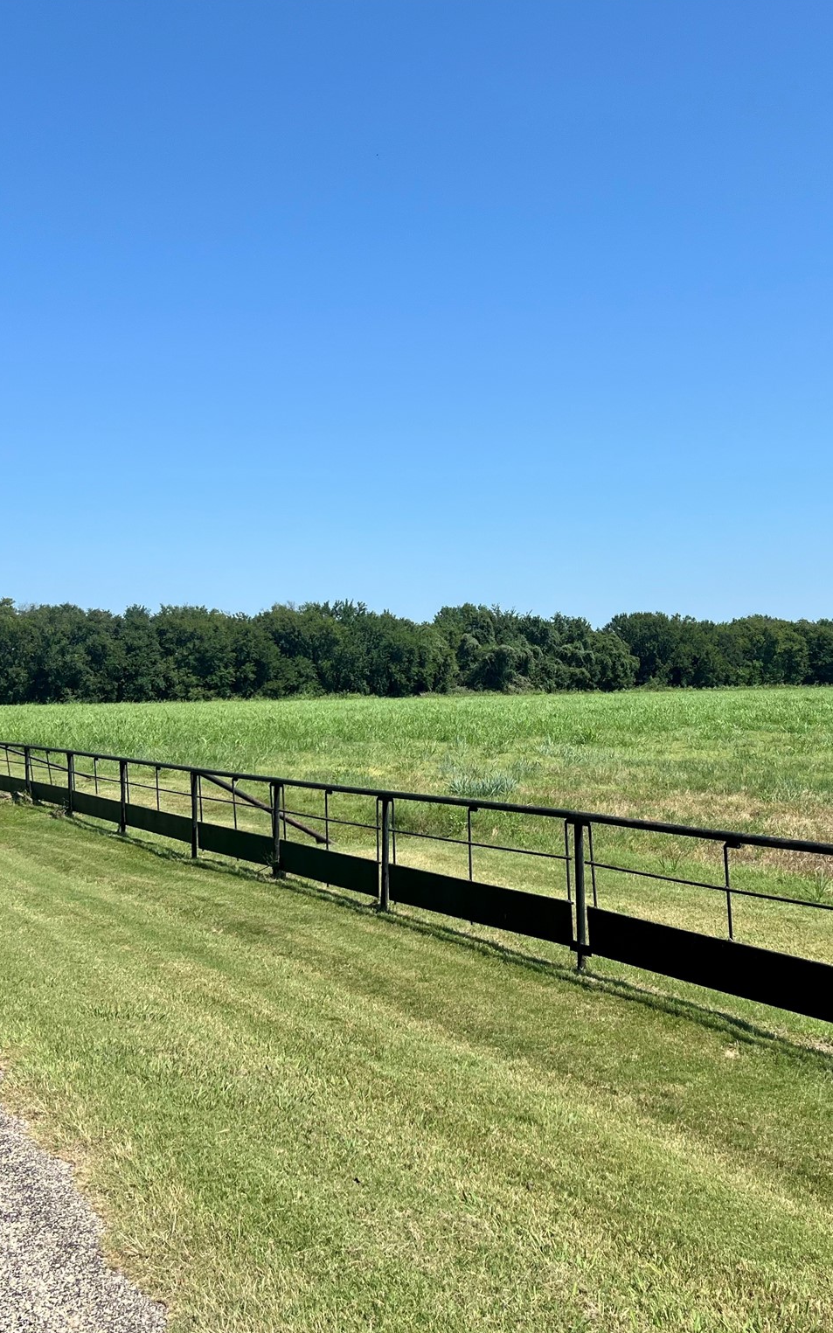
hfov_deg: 34.4
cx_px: 442
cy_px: 663
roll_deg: +0.5
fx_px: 1344
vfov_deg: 52.8
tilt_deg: +1.2
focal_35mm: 37
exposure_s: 1/4630
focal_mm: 5.7
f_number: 1.5
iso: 50
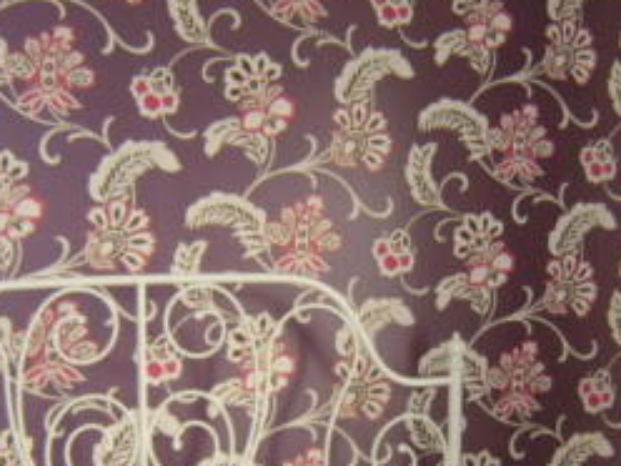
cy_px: 390
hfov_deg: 26.7
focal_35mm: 73
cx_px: 339
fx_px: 1310
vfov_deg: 19.9
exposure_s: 1/30
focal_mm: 8.13
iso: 141
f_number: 2.7
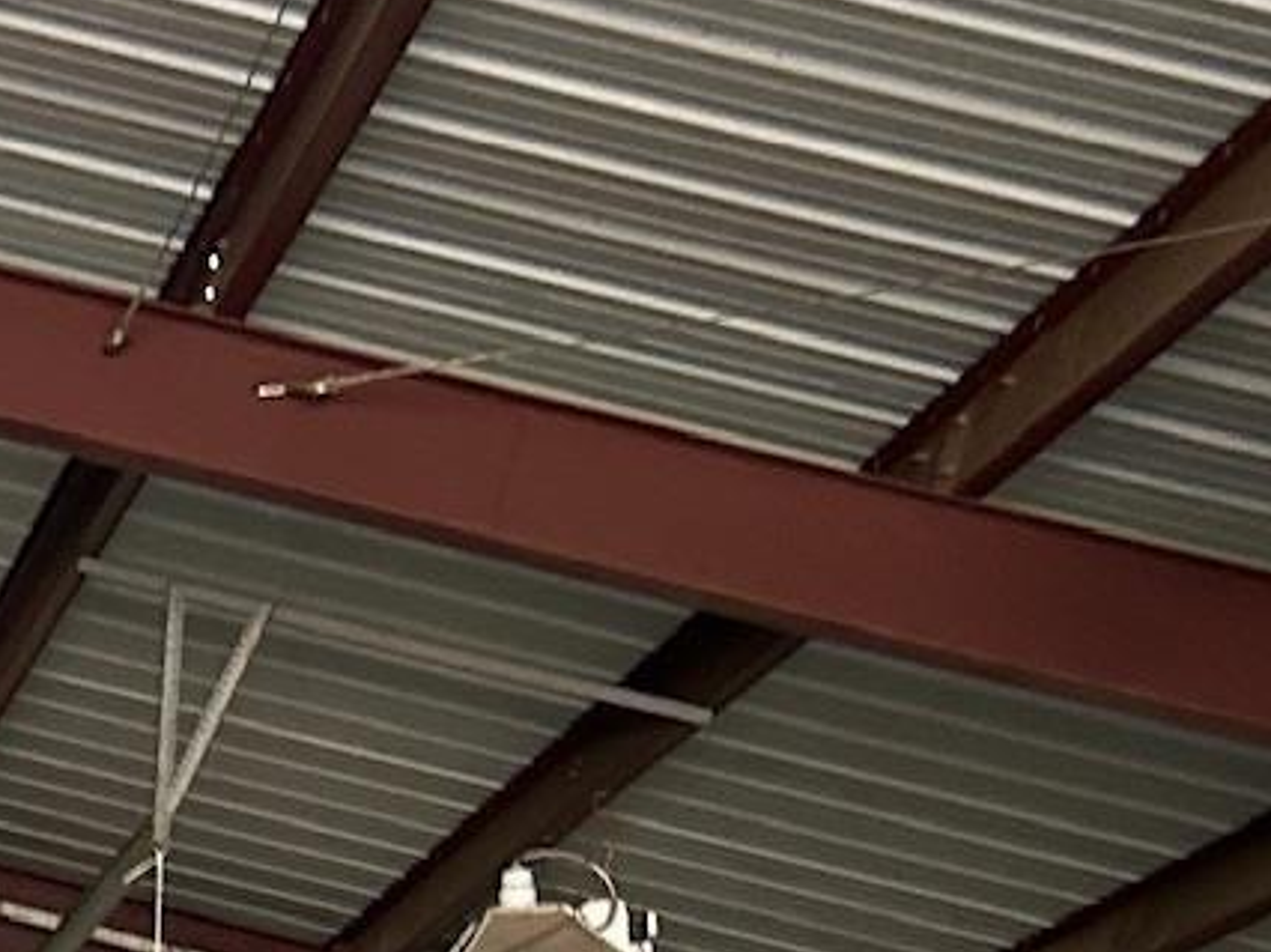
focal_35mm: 125
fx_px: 4587
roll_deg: -3.1
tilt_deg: -1.8
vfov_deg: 11.1
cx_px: -1065
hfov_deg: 13.9
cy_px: 1671
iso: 160
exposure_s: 1/60
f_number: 1.5
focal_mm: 5.7
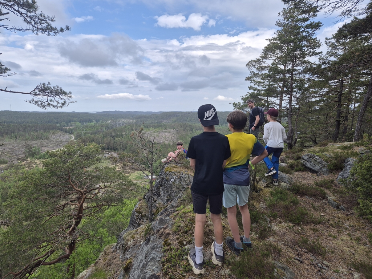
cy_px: 140
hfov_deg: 73.9
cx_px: 186
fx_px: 247
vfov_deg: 58.9
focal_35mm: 23
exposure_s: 1/858
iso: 25
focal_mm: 5.4
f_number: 1.8
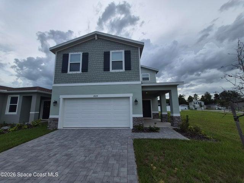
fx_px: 92
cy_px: 92
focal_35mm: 13
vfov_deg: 89.9
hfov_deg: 106.2
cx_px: 122
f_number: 2.2
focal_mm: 1.74
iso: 40
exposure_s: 1/2144
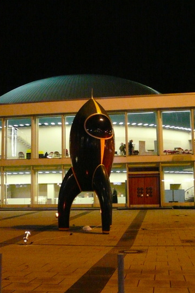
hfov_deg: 29.2
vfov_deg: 42.7
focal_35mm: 46
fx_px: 374
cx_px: 96
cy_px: 140
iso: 800
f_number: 2.8
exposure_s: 1/20
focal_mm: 5.1
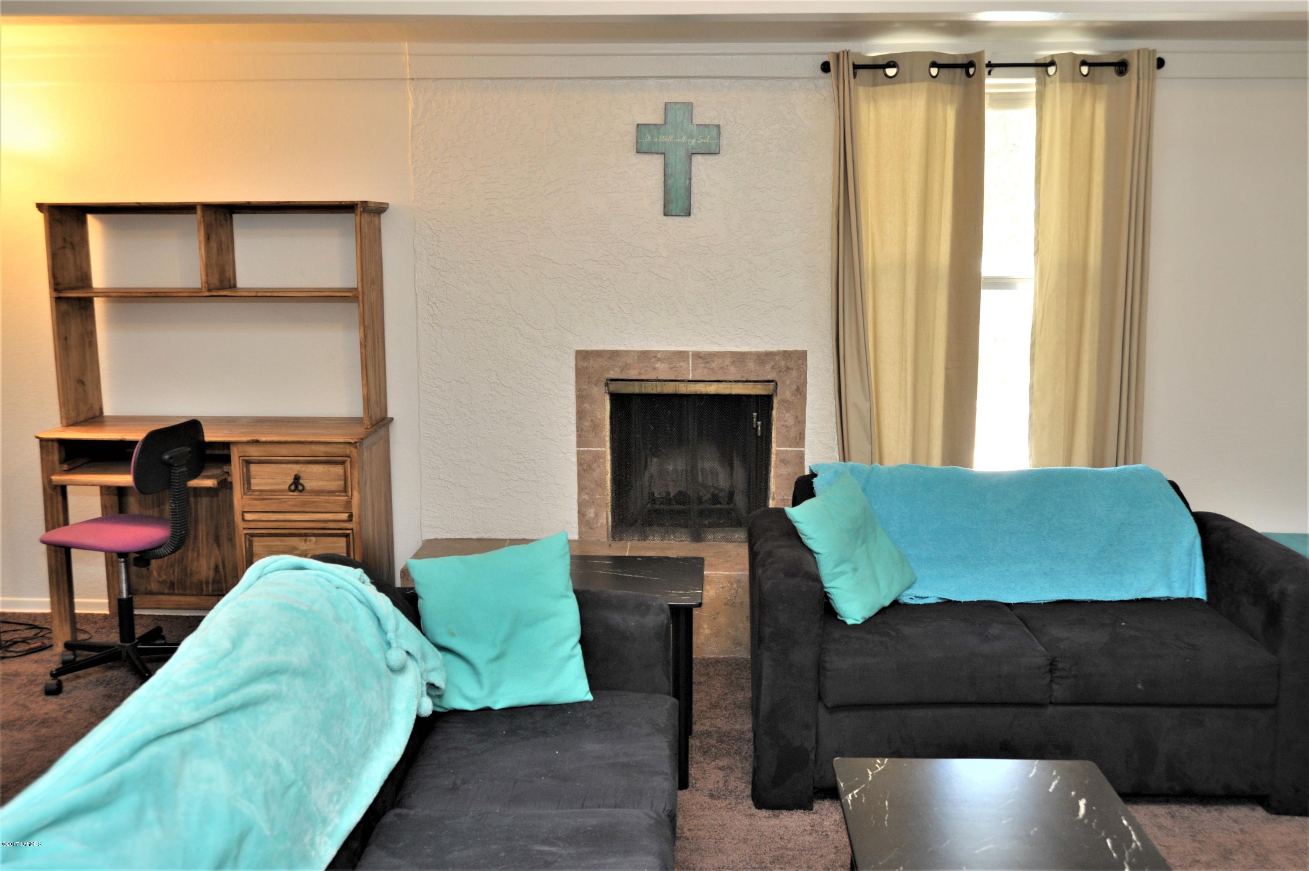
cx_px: 654
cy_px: 436
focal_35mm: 35
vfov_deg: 37.8
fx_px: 1272
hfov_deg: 54.5
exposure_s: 1/30
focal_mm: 35
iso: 800
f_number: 5.6
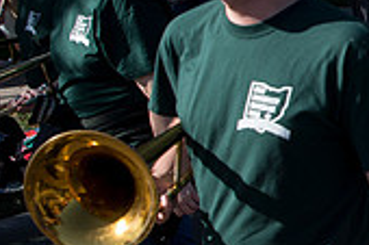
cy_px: 62
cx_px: 603
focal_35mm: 82
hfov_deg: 20.1
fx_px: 840
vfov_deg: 16.5
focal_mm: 24
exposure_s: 1/1600
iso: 250
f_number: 4.5
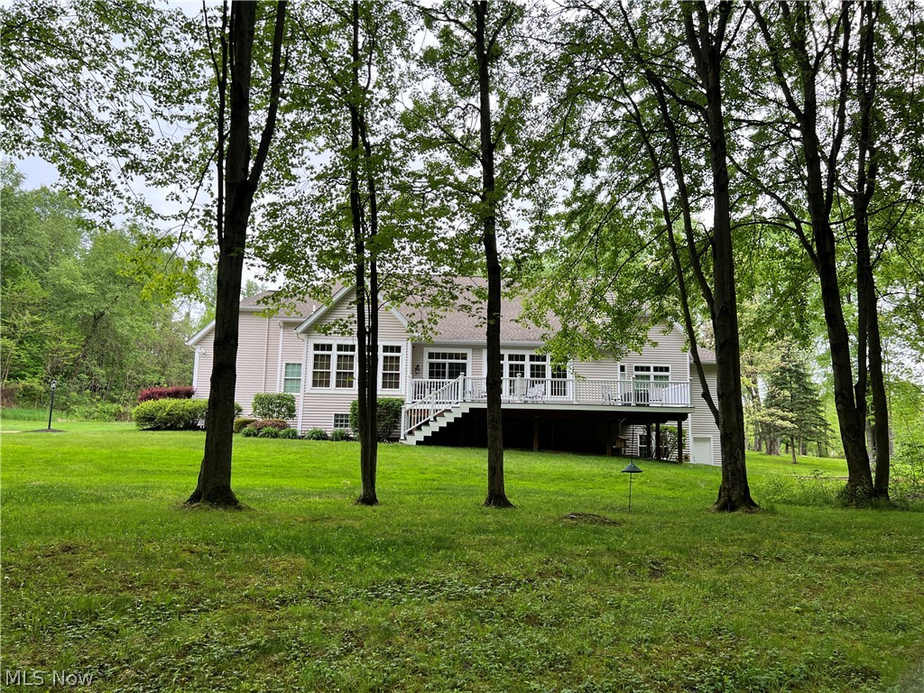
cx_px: 462
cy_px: 346
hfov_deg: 67.3
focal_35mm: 26
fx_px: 694
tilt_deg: +8.7
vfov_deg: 53.1
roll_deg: -1.1
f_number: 1.5
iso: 40
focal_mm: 5.7
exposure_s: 1/242
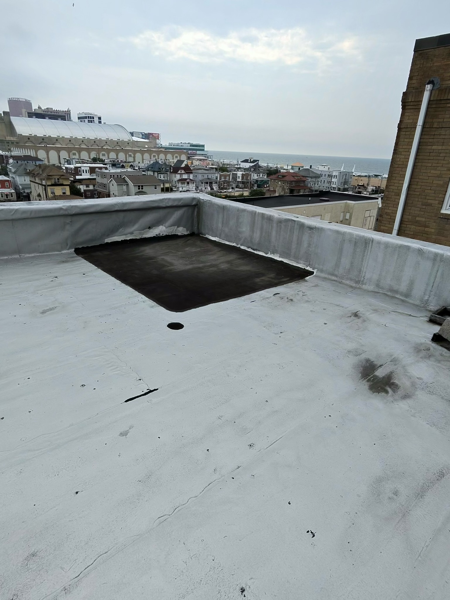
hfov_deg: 89.9
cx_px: 225
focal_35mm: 13
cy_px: 300
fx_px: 225
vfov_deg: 106.2
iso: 54
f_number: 2.2
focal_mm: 2.24
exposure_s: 1/588
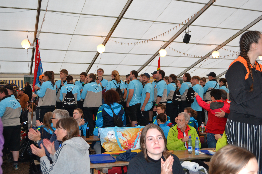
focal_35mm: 39
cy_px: 87
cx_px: 131
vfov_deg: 34.2
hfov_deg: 49.6
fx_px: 284
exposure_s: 1/60
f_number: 4.2
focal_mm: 26
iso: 1600
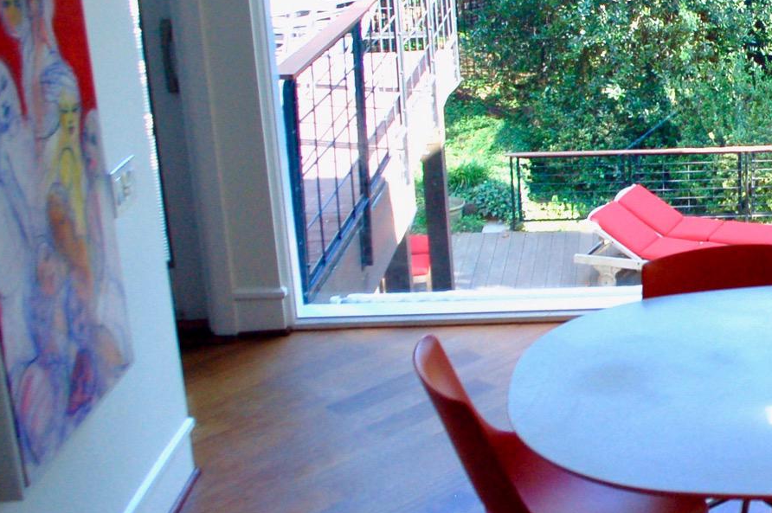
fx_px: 1328
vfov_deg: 21.7
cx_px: 793
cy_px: 149
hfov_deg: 29.9
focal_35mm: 62
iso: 400
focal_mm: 18
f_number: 5.6
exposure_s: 1/125
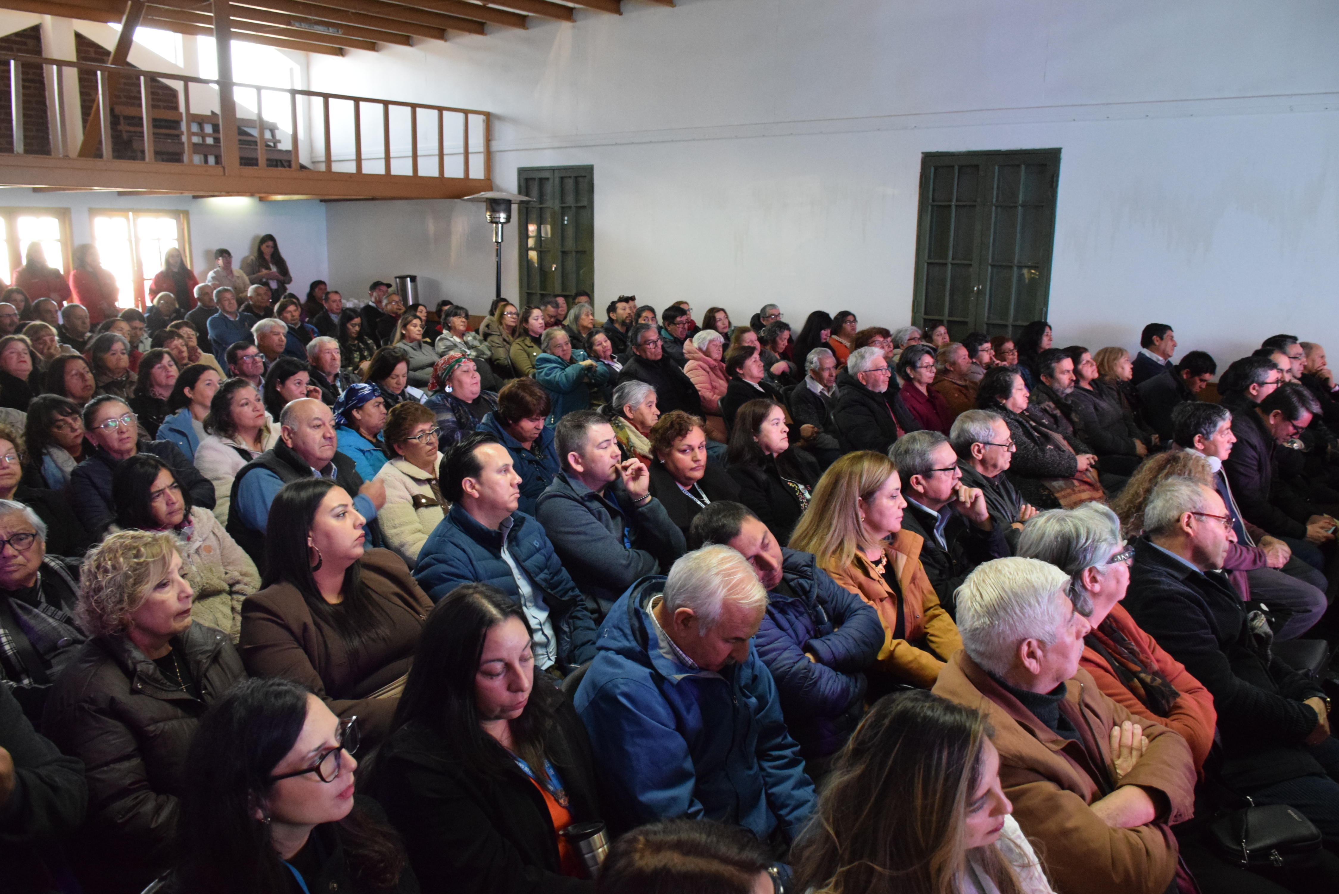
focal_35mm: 27
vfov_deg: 48.0
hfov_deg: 67.4
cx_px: 670
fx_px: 1004
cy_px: 447
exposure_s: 1/100
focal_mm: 18
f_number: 5
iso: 4000
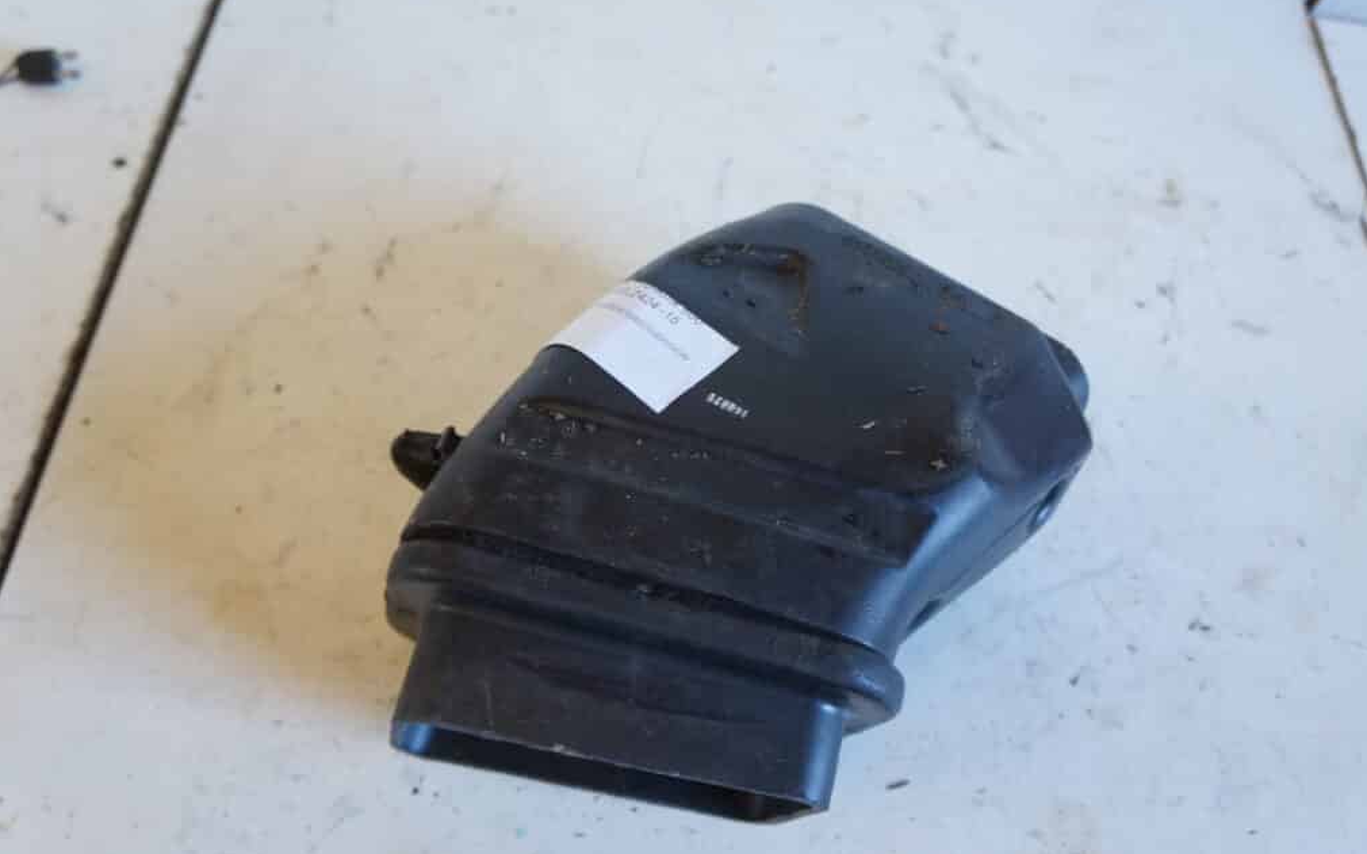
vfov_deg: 40.6
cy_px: 424
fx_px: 1155
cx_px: 690
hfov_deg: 61.2
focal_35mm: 31
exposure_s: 1/60
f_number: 4
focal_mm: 20
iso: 800
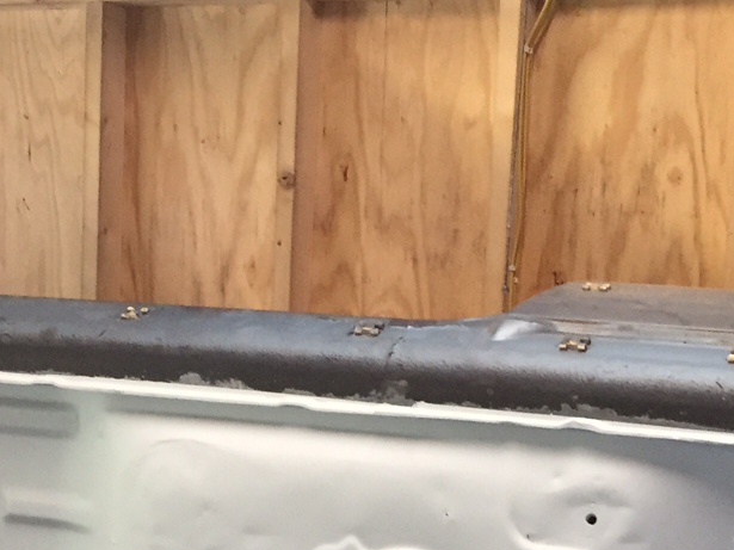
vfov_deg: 18.8
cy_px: 492
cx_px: 229
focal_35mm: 77
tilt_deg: -7.9
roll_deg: -2.6
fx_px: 1632
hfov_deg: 25.2
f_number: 2.2
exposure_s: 1/30
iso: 160
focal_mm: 4.15
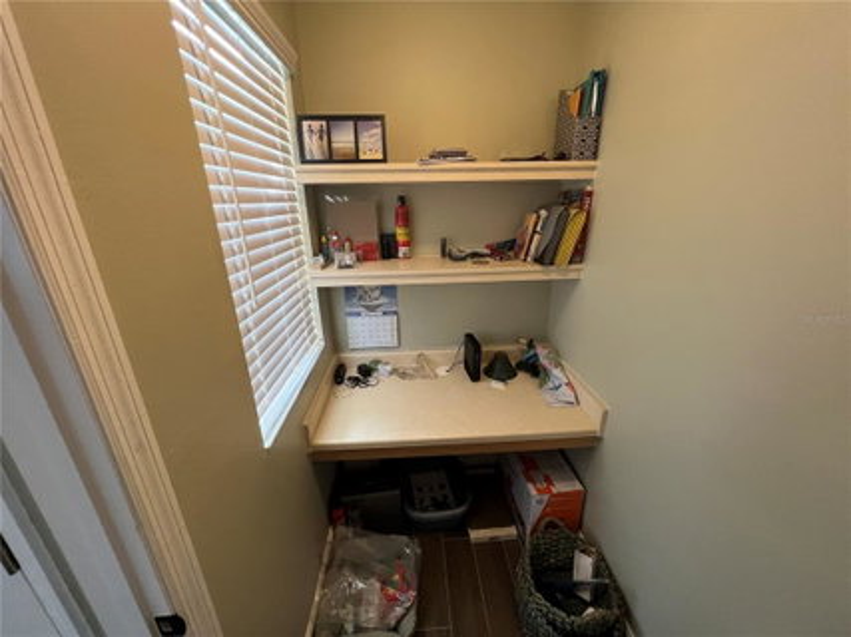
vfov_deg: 89.9
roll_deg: +0.3
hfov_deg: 106.2
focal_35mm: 13
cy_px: 318
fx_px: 320
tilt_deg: -18.9
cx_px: 426
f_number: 1.8
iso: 200
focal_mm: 1.57
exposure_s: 1/60
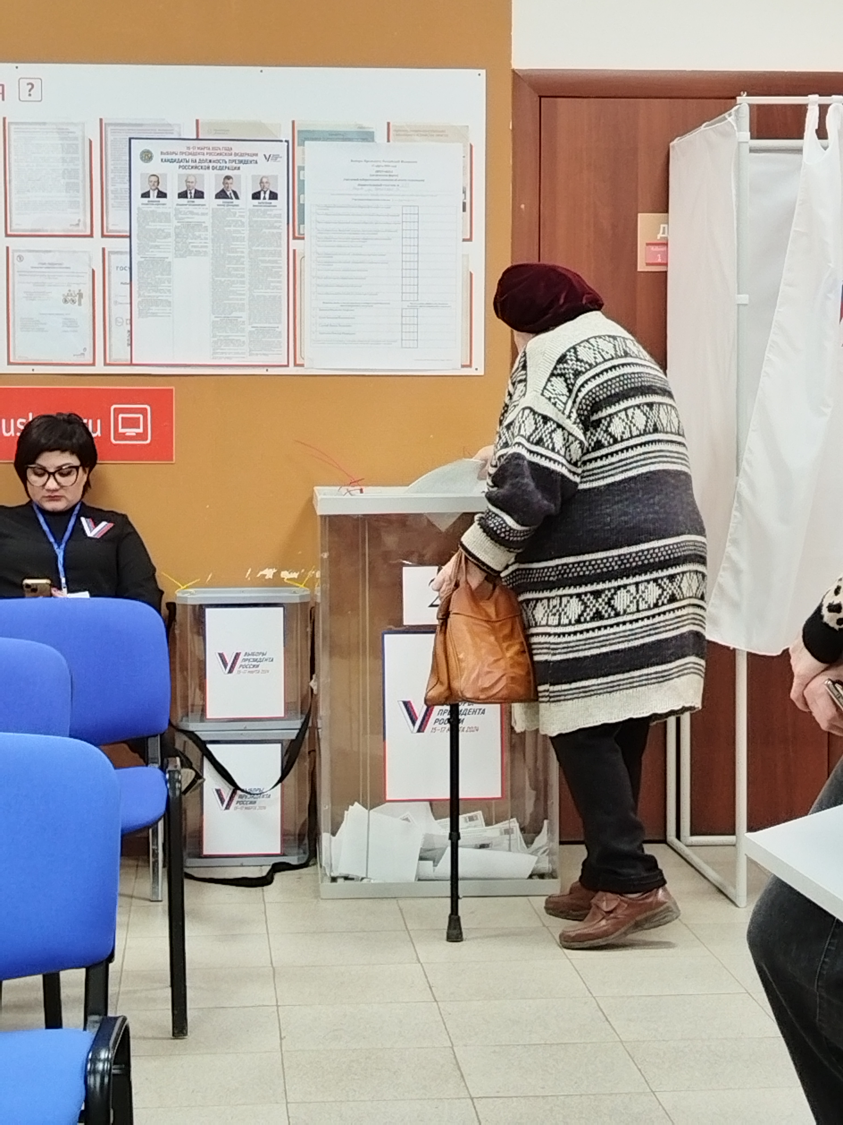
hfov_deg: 21.0
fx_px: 2273
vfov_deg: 27.8
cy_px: 562
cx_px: 422
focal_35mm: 70
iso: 901
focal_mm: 4.95
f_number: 1.9
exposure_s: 1/50
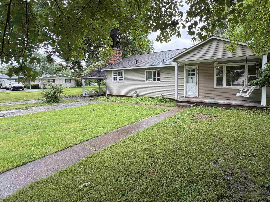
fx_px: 140
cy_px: 86
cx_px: 160
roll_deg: +0.3
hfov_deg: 86.8
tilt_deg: -2.1
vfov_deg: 71.2
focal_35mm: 18
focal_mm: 2.22
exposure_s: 1/121
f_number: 2.2
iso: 50
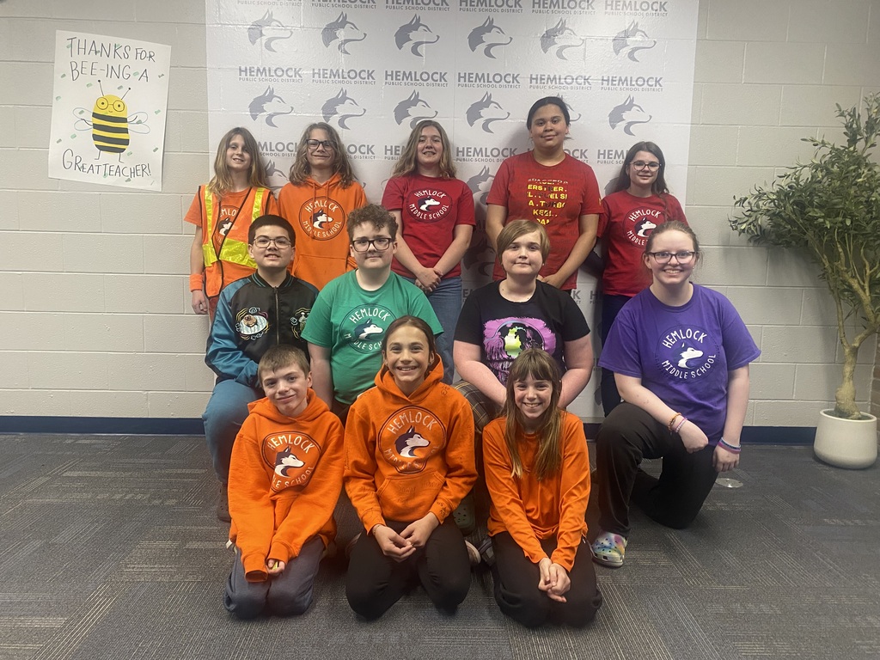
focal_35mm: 26
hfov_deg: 67.3
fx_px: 661
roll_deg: -1.0
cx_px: 440
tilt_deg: -6.3
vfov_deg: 53.1
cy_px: 330
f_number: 1.8
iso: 200
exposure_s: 1/60
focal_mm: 4.25
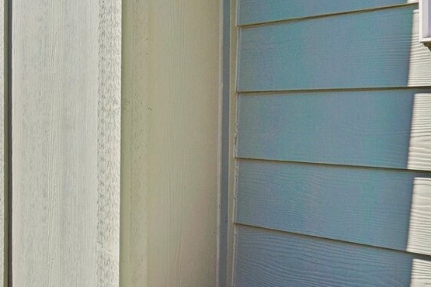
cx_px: 34
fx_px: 623
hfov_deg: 35.6
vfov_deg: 25.9
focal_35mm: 52
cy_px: 110
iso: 100
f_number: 8
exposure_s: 1/250
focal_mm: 17
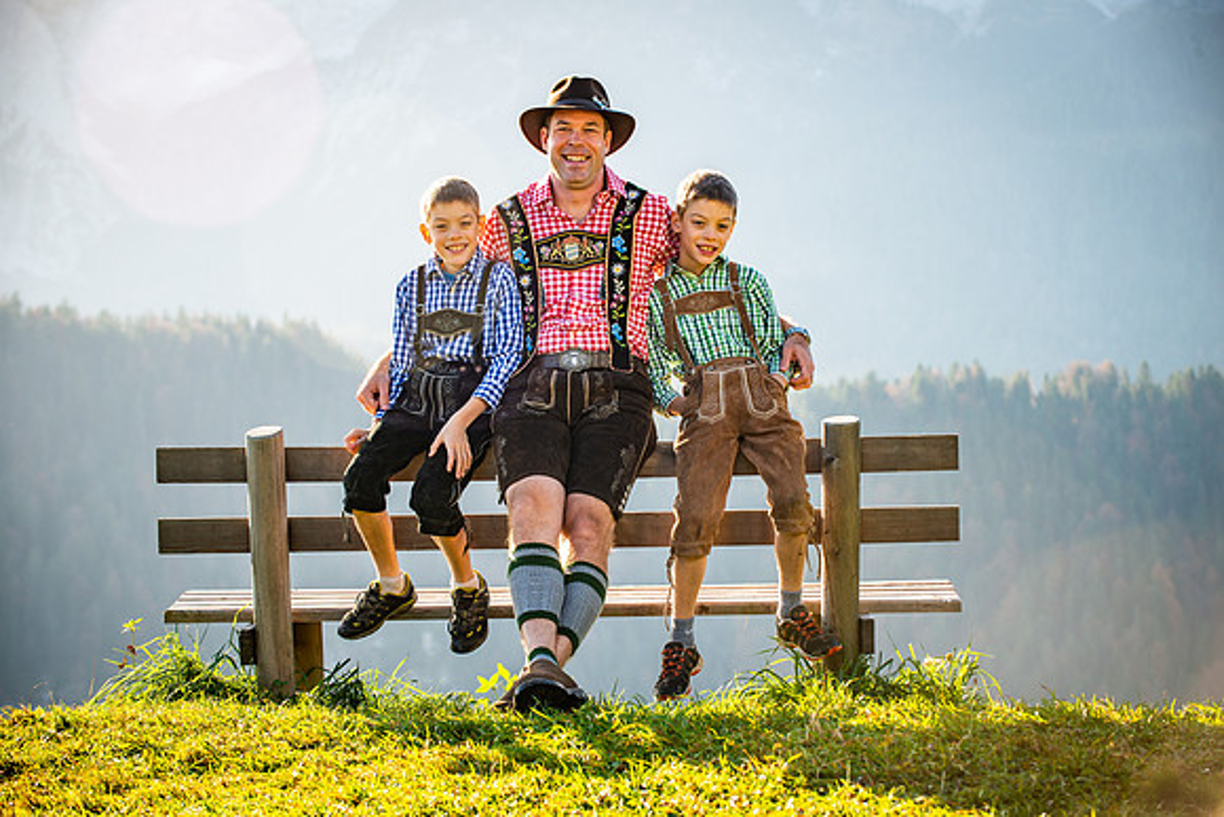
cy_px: 408
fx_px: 3571
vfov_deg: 13.0
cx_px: 612
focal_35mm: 105
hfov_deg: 19.5
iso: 100
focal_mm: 105
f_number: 7.1
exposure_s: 1/250
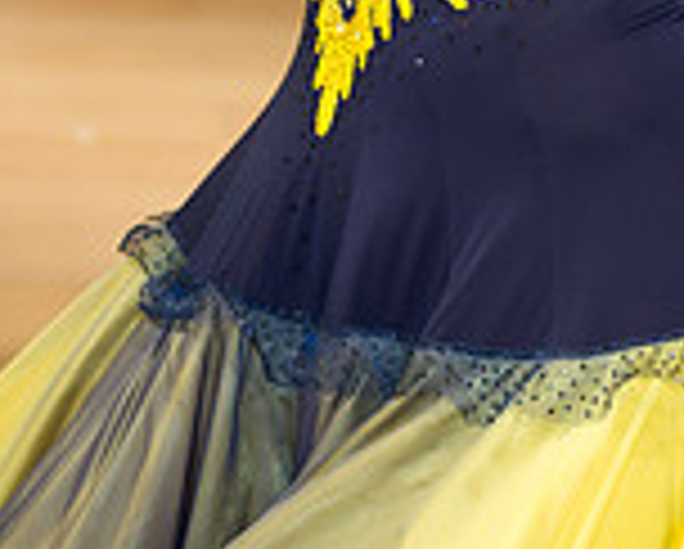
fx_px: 3932
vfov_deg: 7.9
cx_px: 542
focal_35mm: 194
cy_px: -238
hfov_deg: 9.9
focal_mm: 70
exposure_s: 1/250
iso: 640
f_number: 2.8
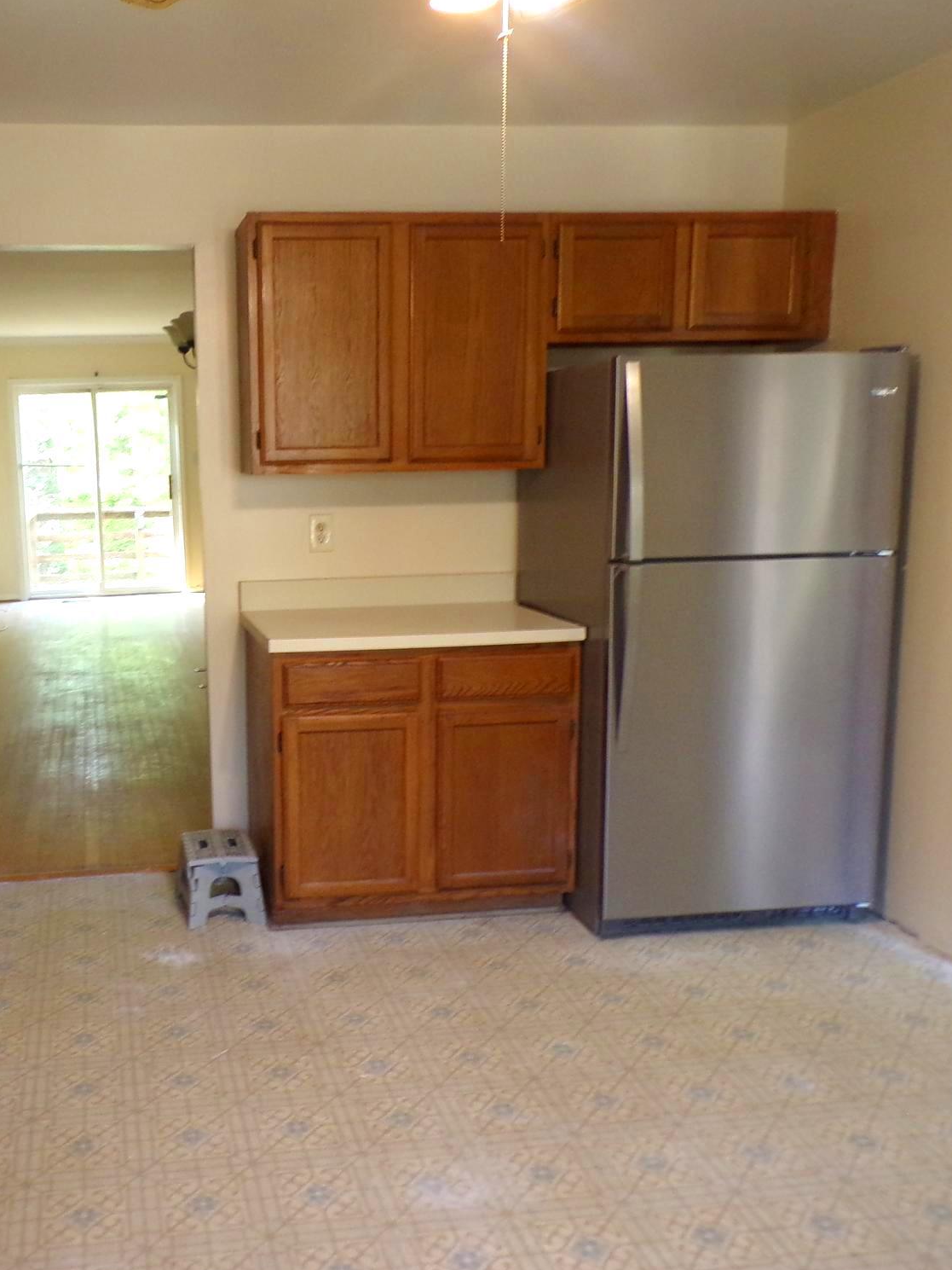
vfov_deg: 55.3
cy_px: 624
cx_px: 228
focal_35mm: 33
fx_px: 1210
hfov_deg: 41.6
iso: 200
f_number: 3
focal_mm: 4.3
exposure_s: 1/28
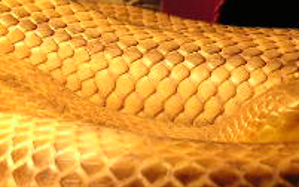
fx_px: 1044
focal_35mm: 128
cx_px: 226
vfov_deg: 10.2
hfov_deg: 16.2
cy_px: 34
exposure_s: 1/45
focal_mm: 6
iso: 125
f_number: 2.8
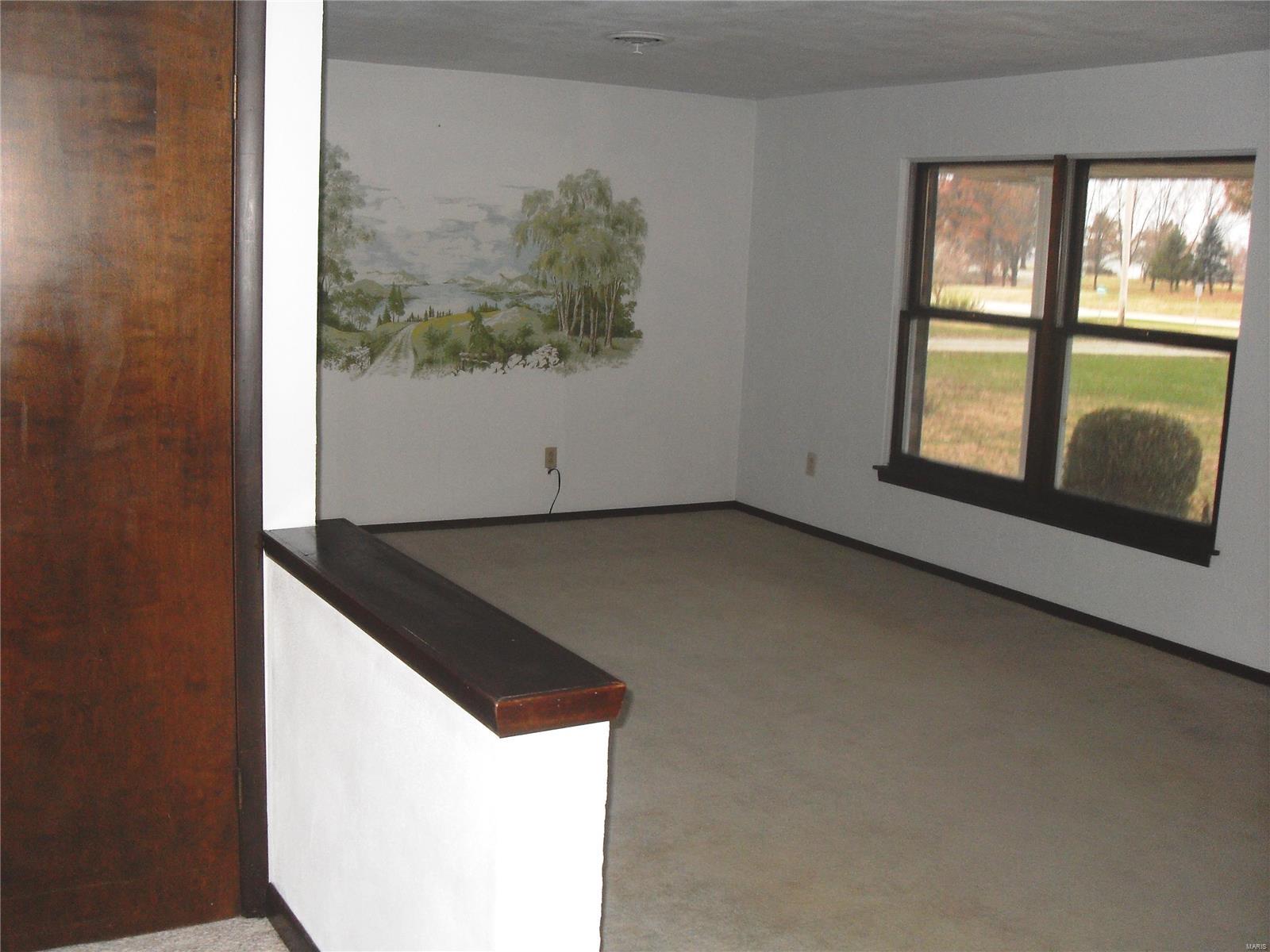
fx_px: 1357
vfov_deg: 38.7
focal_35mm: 37
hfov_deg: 50.1
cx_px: 635
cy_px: 476
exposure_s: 1/45
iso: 120
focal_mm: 6.3
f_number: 2.8
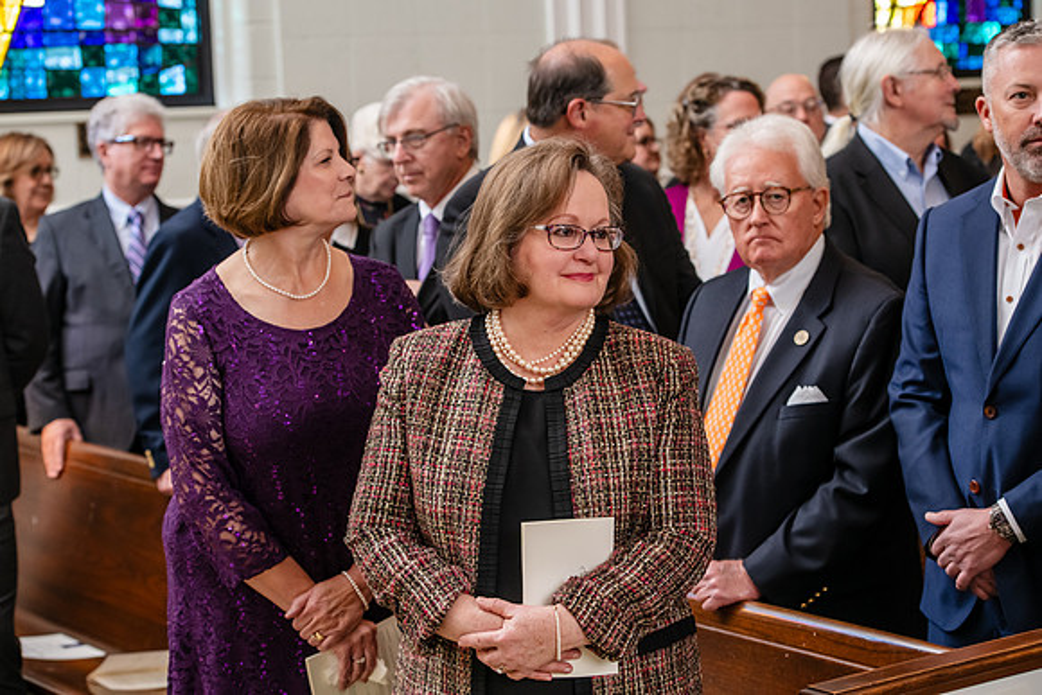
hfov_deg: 23.6
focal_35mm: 86
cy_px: 348
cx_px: 521
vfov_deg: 15.9
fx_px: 2490
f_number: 5.6
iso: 1600
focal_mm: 86
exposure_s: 1/200
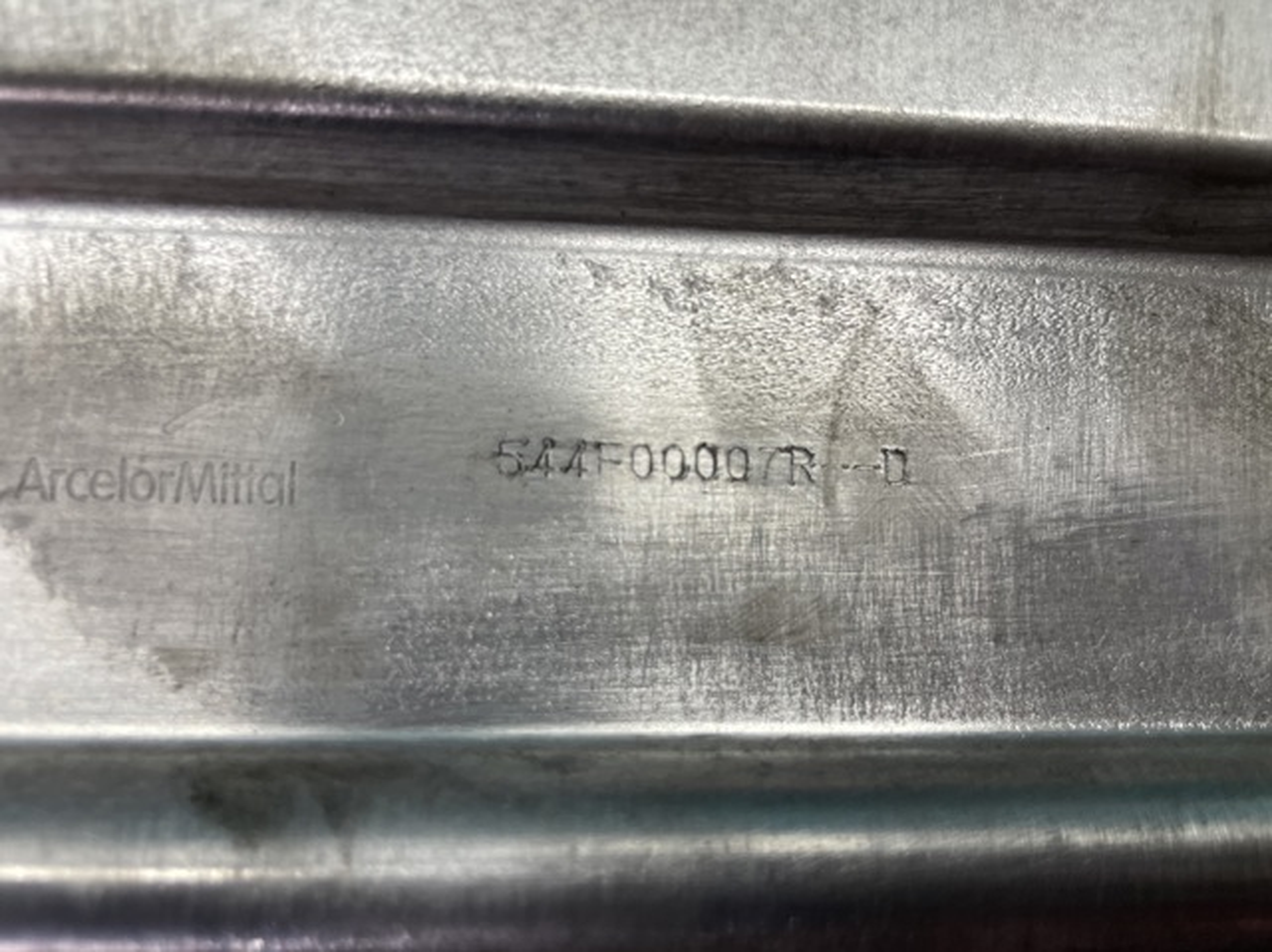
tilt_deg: -68.2
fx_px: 955
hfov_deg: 67.3
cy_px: 476
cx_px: 636
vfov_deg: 53.0
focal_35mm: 26
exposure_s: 1/100
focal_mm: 4.2
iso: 100
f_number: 1.6
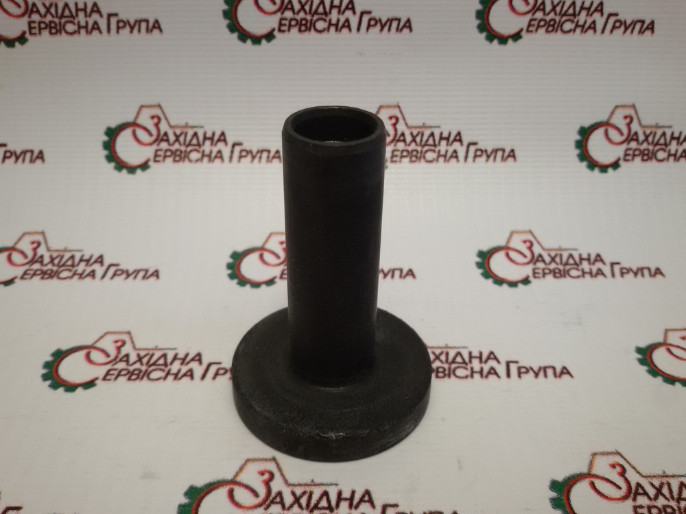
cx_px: 343
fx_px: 614
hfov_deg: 58.4
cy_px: 257
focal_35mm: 31
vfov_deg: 45.4
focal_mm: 2.93
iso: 40
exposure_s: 1/100
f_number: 2.4
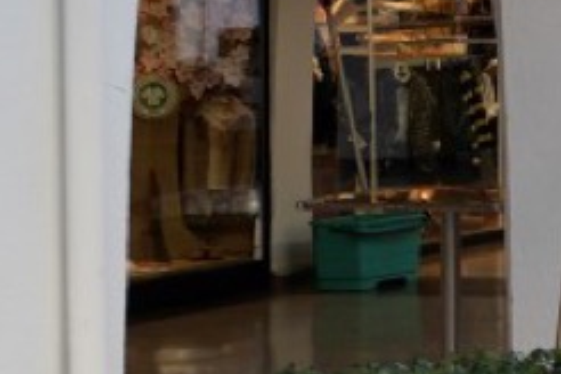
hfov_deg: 6.7
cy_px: 27
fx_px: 4020
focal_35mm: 258
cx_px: 2062
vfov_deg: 5.3
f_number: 4
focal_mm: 33
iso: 160
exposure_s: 1/160
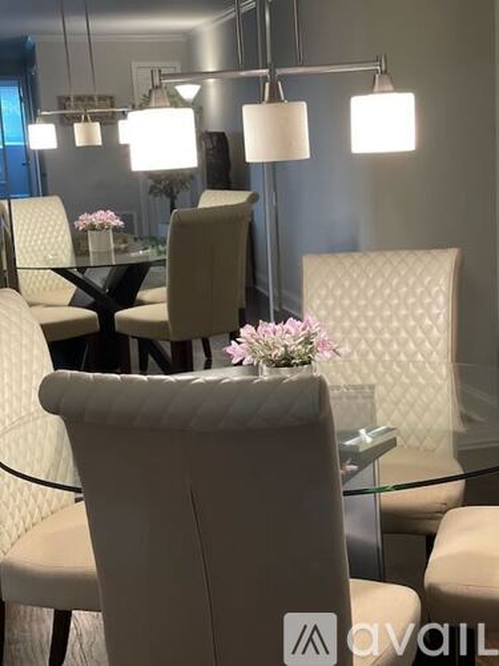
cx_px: 250
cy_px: 333
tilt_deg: -9.3
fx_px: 1230
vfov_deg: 30.3
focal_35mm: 64
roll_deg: +2.8
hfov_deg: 22.9
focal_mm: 7.5
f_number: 2.2
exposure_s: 1/40
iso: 320
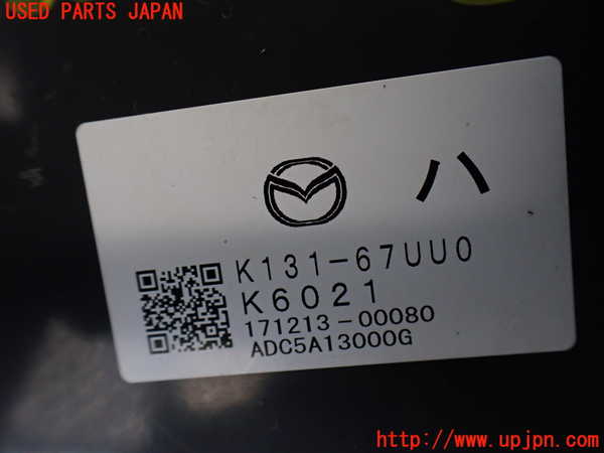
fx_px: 523
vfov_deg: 46.8
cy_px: 226
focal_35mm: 30
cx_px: 302
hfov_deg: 60.0
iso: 400
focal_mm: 5.4
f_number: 2.3
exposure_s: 1/125
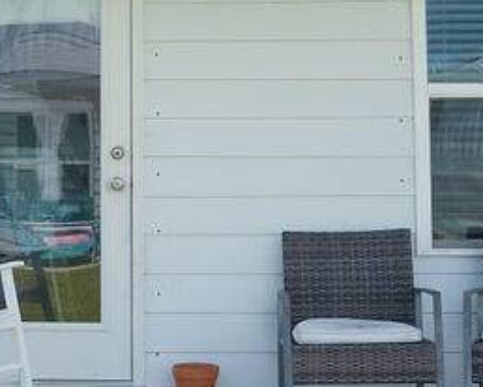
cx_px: 71
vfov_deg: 16.5
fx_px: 1331
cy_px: 81
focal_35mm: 93
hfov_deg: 20.3
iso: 250
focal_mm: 25
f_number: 5.6
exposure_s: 1/1000
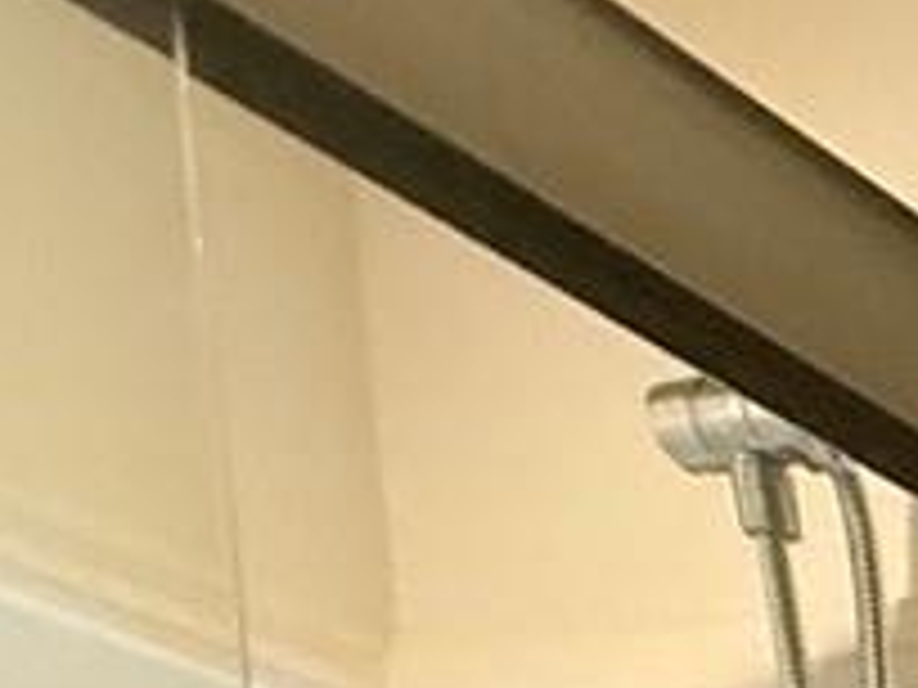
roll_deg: +1.5
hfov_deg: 10.8
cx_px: 2866
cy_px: 2181
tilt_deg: -6.2
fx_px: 2917
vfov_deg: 9.7
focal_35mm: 110
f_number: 2.2
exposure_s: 1/60
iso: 500
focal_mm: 2.22
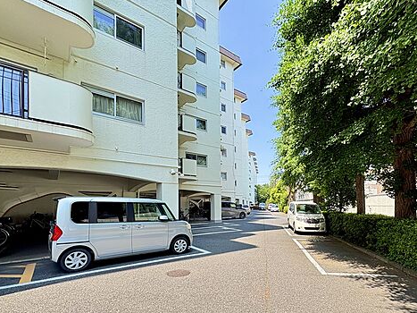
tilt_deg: +1.0
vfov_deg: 70.2
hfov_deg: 86.2
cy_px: 199
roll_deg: +1.1
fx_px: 217
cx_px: 259
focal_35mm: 18
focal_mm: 2.22
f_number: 2.2
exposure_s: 1/370
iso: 64
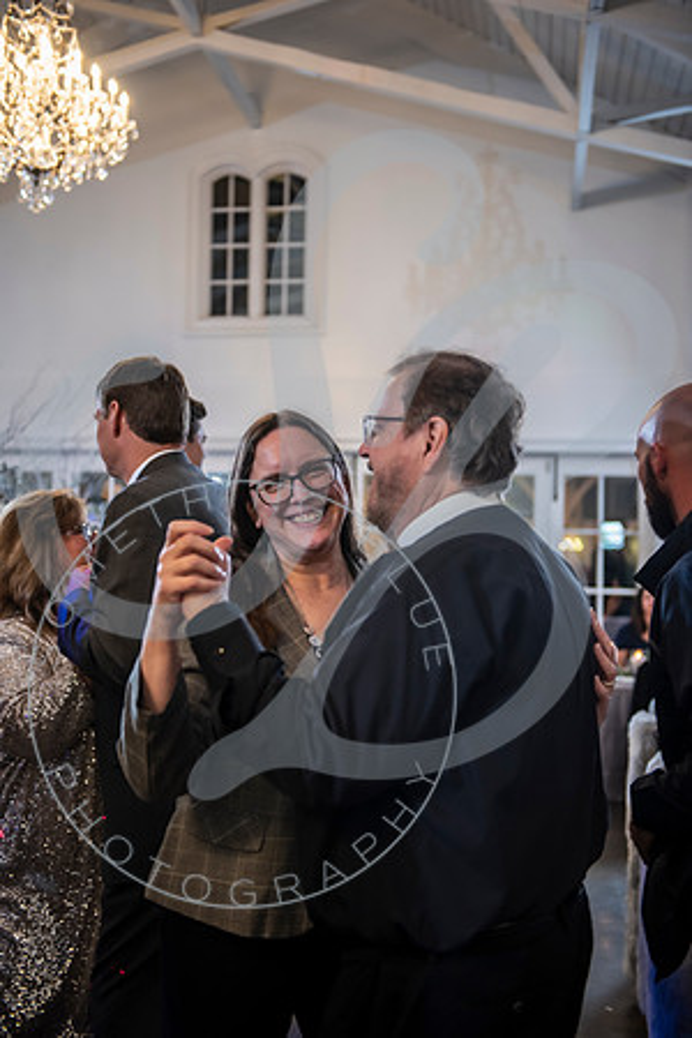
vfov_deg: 44.5
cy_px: 519
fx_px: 1269
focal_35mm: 44
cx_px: 346
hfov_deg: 30.5
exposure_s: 1/125
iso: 1000
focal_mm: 44
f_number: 2.8
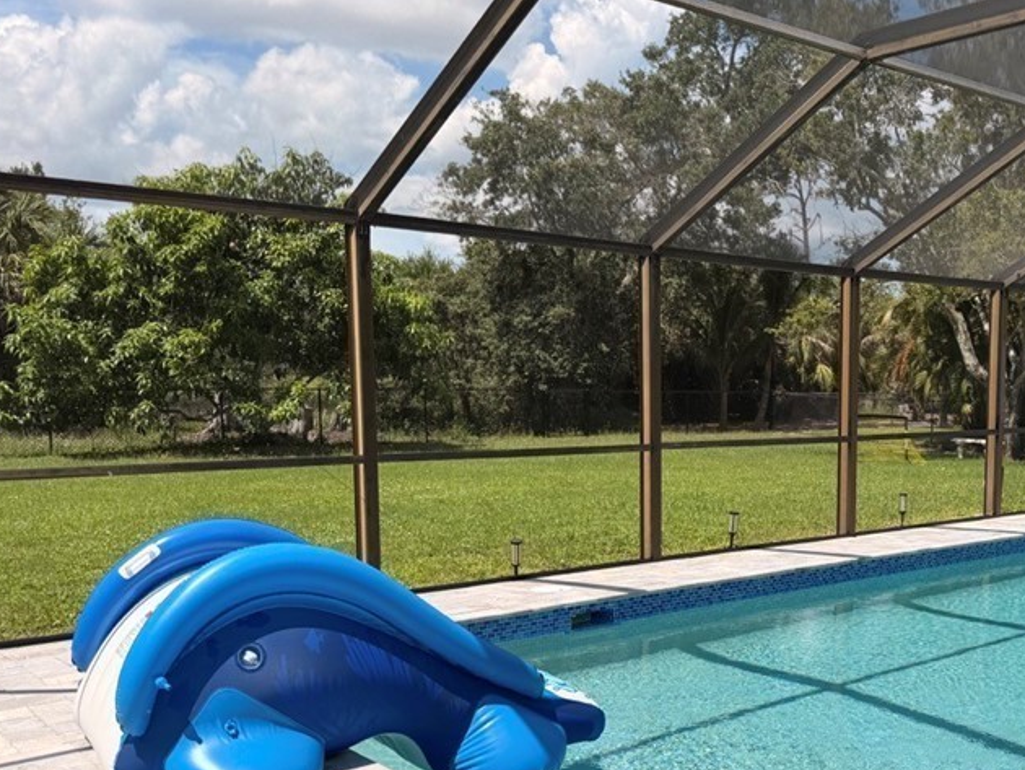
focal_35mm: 39
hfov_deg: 46.3
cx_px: 758
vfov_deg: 36.6
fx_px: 1155
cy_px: 492
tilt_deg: -6.0
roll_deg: -0.8
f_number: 1.78
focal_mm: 6.76
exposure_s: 1/4167
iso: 80
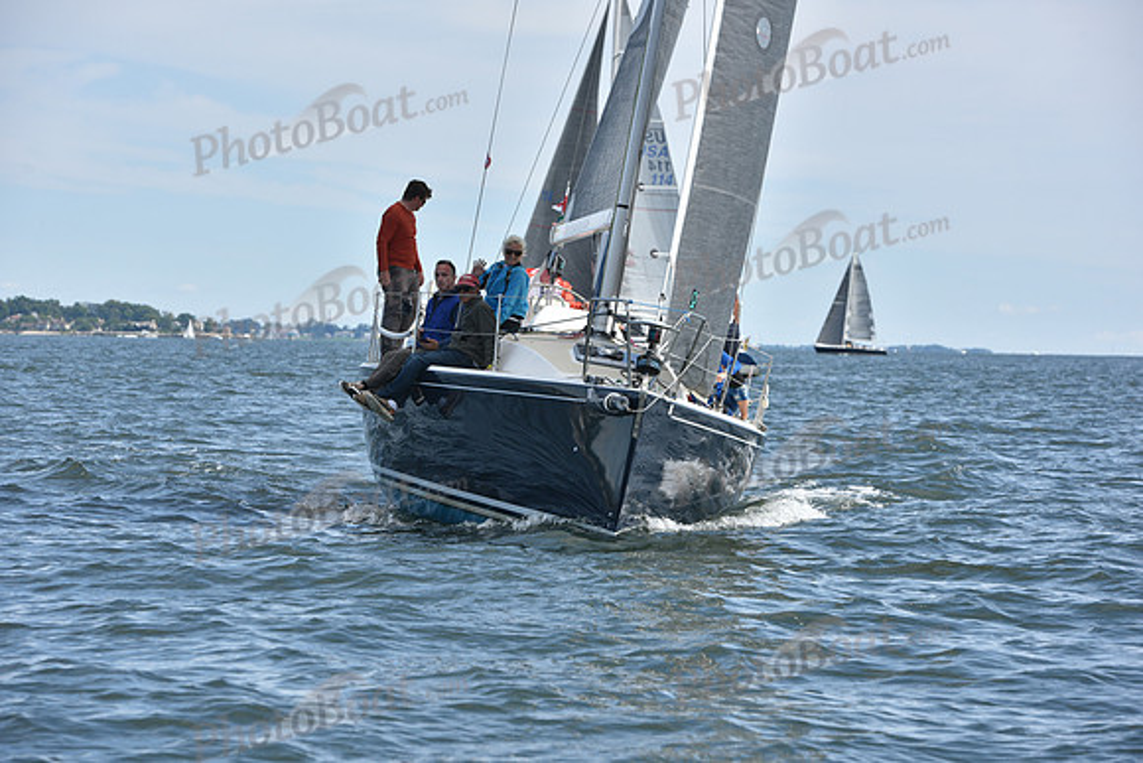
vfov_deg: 9.8
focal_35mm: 140
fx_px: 4446
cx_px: 572
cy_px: 382
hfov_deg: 14.7
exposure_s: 1/1000
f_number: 9
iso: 320
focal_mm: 140
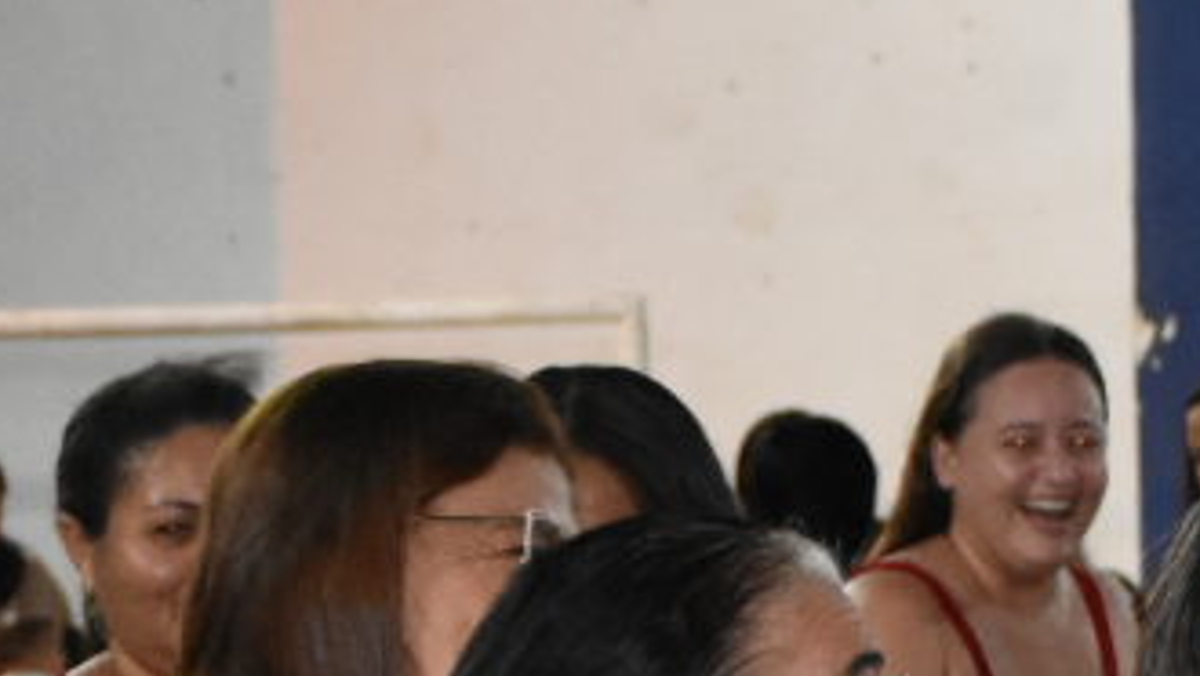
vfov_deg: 4.1
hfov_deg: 7.3
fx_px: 9328
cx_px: 1004
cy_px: 1799
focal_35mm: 293
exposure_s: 1/100
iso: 2500
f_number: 4.2
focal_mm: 38
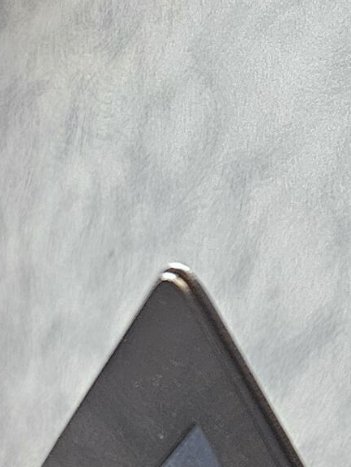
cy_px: 1032
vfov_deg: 14.5
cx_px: 59
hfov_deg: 14.4
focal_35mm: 102
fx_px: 1379
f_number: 1.8
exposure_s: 1/100
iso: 500
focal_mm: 5.4
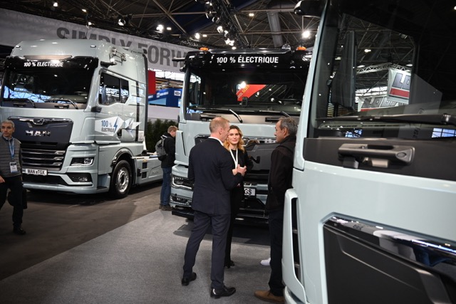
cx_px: 228
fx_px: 355
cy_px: 152
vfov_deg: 46.4
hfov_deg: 65.5
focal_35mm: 28
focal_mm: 28
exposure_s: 1/125
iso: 560
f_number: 4
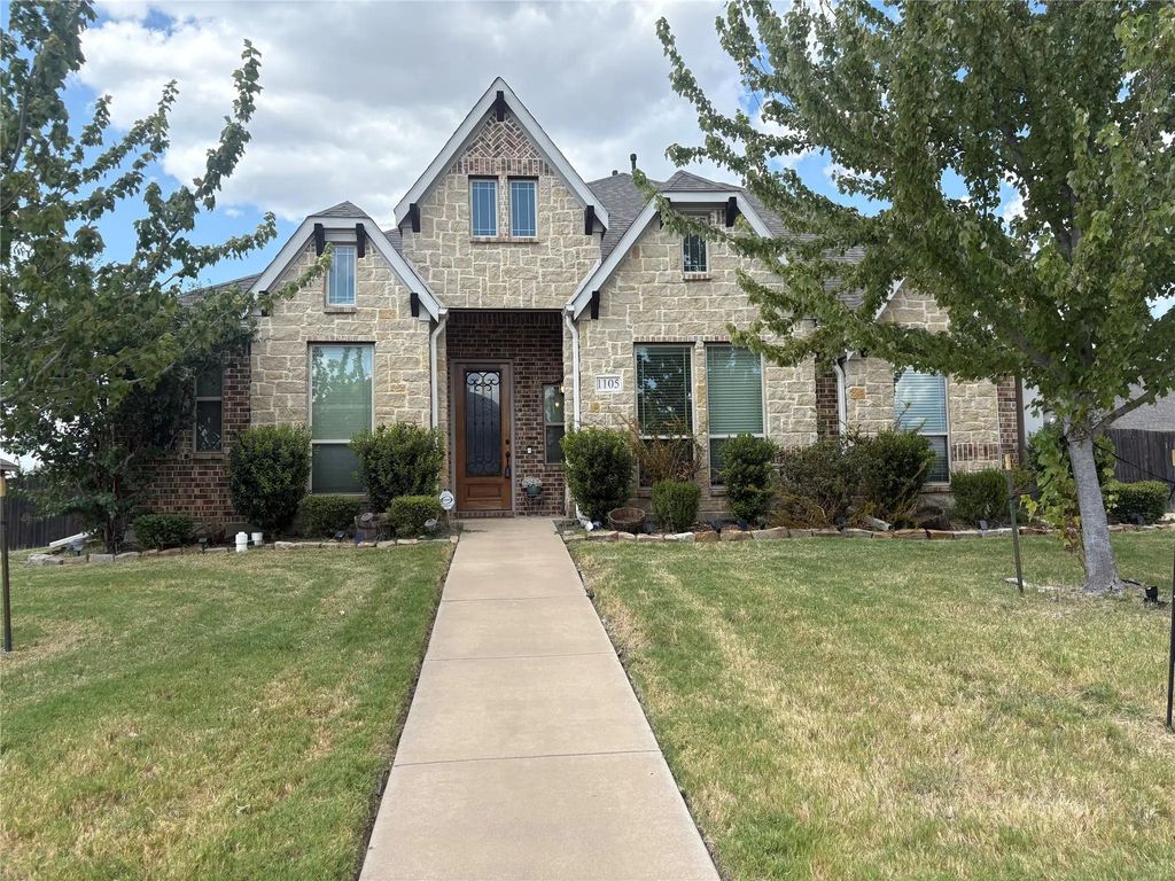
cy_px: 440
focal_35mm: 26
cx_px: 588
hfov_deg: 67.3
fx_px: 883
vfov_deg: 53.1
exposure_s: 1/1901
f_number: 1.6
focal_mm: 5.96
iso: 64
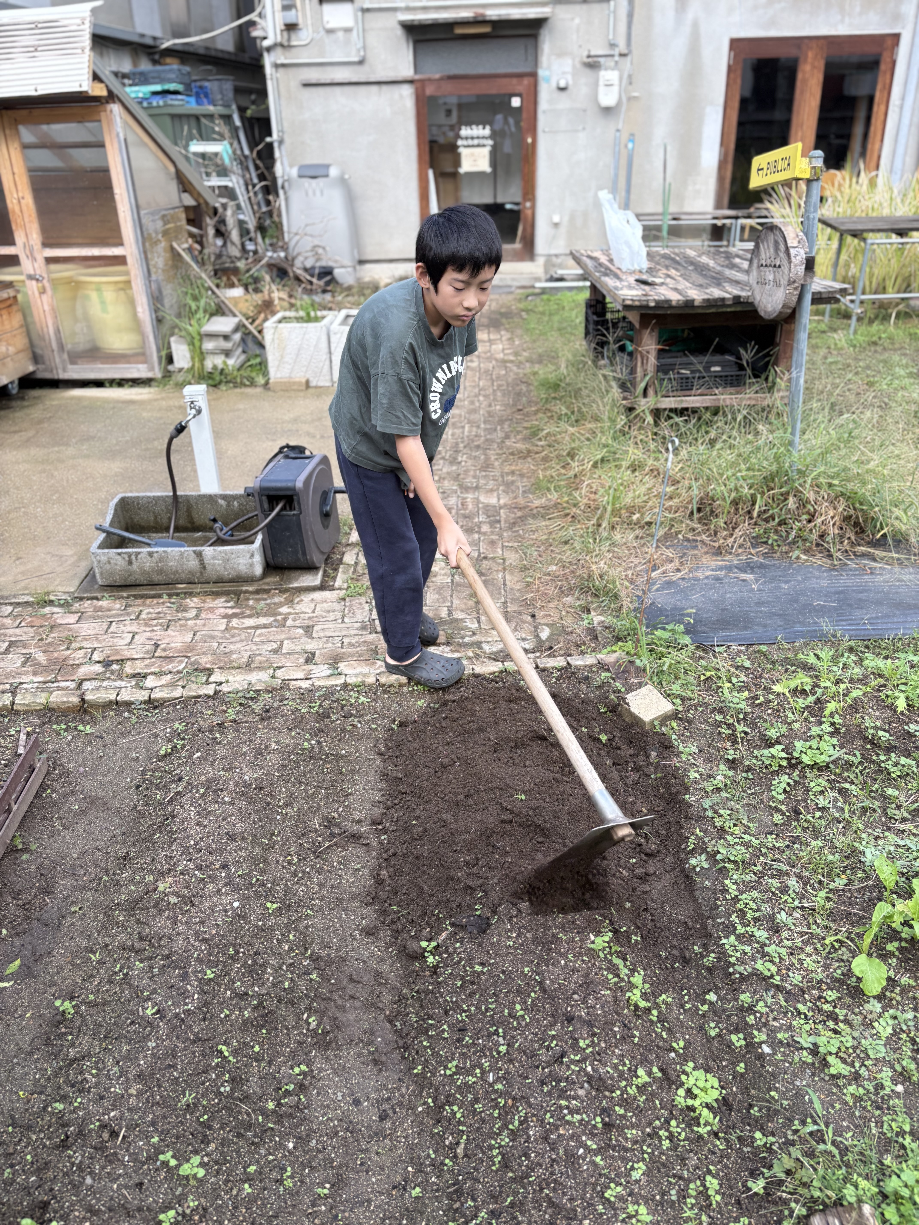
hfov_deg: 53.1
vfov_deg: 67.3
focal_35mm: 26
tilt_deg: -28.0
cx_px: 460
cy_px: 612
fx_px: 920
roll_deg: +1.8
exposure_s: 1/507
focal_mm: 5.96
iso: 50
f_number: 1.6
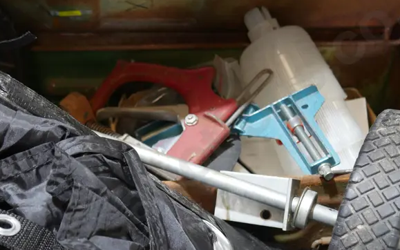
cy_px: 180
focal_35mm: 60
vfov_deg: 21.5
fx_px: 654
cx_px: 171
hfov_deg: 33.9
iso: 500
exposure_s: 1/60
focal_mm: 16
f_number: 3.6
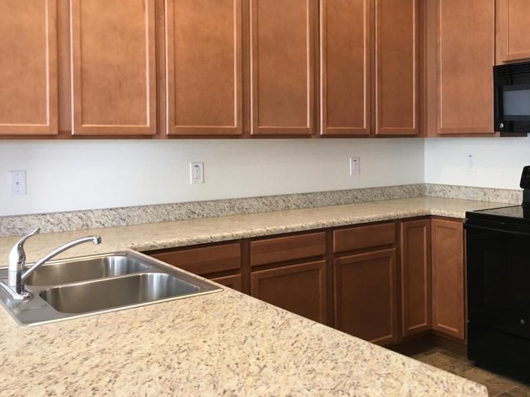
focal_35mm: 38
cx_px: 330
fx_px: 582
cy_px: 147
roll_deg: -0.2
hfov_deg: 48.5
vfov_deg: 37.5
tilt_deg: +0.2
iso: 100
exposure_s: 1/30
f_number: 2.2
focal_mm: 4.15
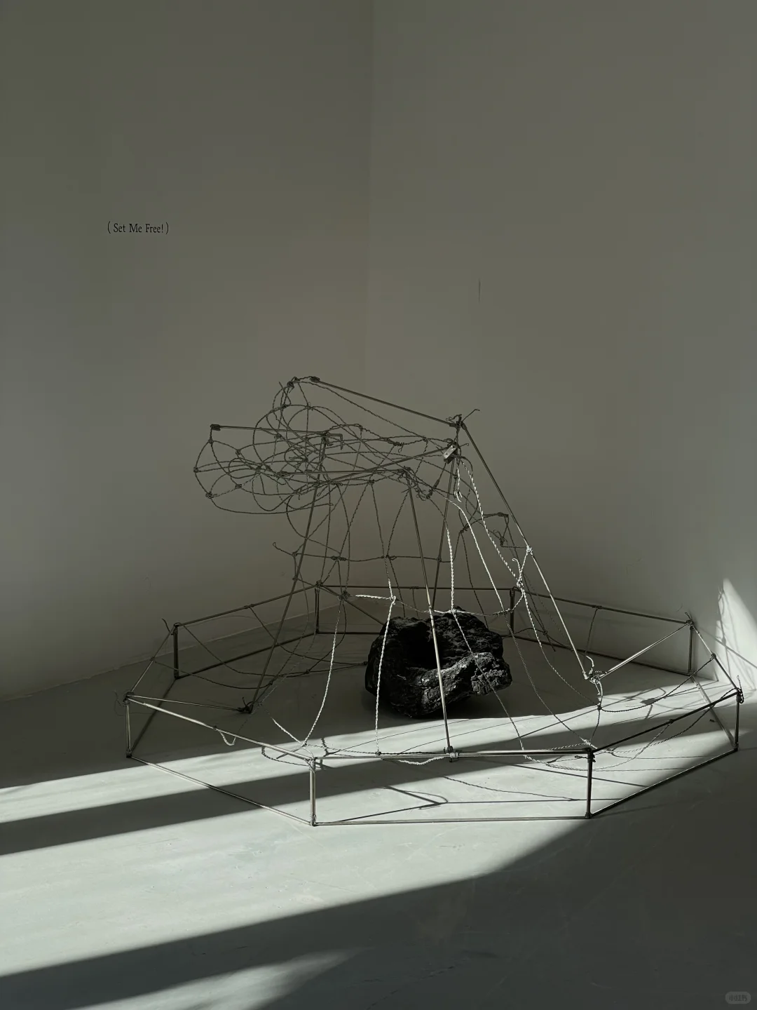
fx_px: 1516
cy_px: 505
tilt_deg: -11.5
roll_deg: -0.7
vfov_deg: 36.8
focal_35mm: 52
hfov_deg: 28.0
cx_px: 378
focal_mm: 6
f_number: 2
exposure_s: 1/410
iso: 32
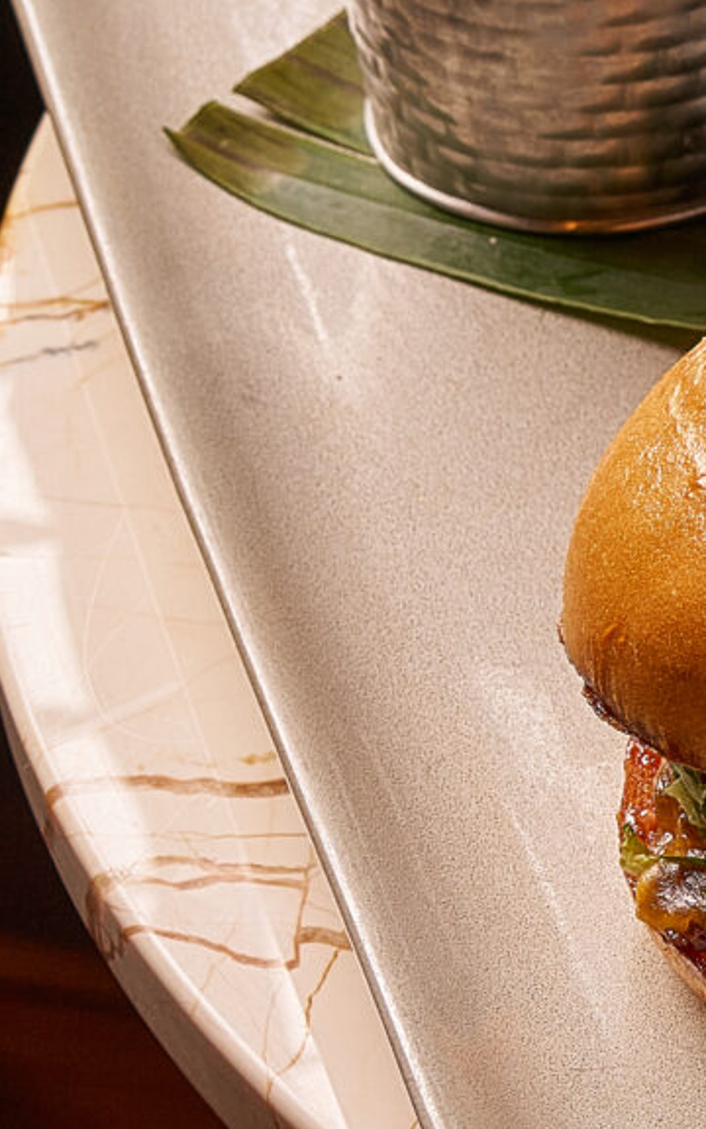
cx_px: 2228
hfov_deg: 3.7
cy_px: 356
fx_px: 10590
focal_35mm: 344
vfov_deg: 6.1
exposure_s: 1/60
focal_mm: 76
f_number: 8
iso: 250
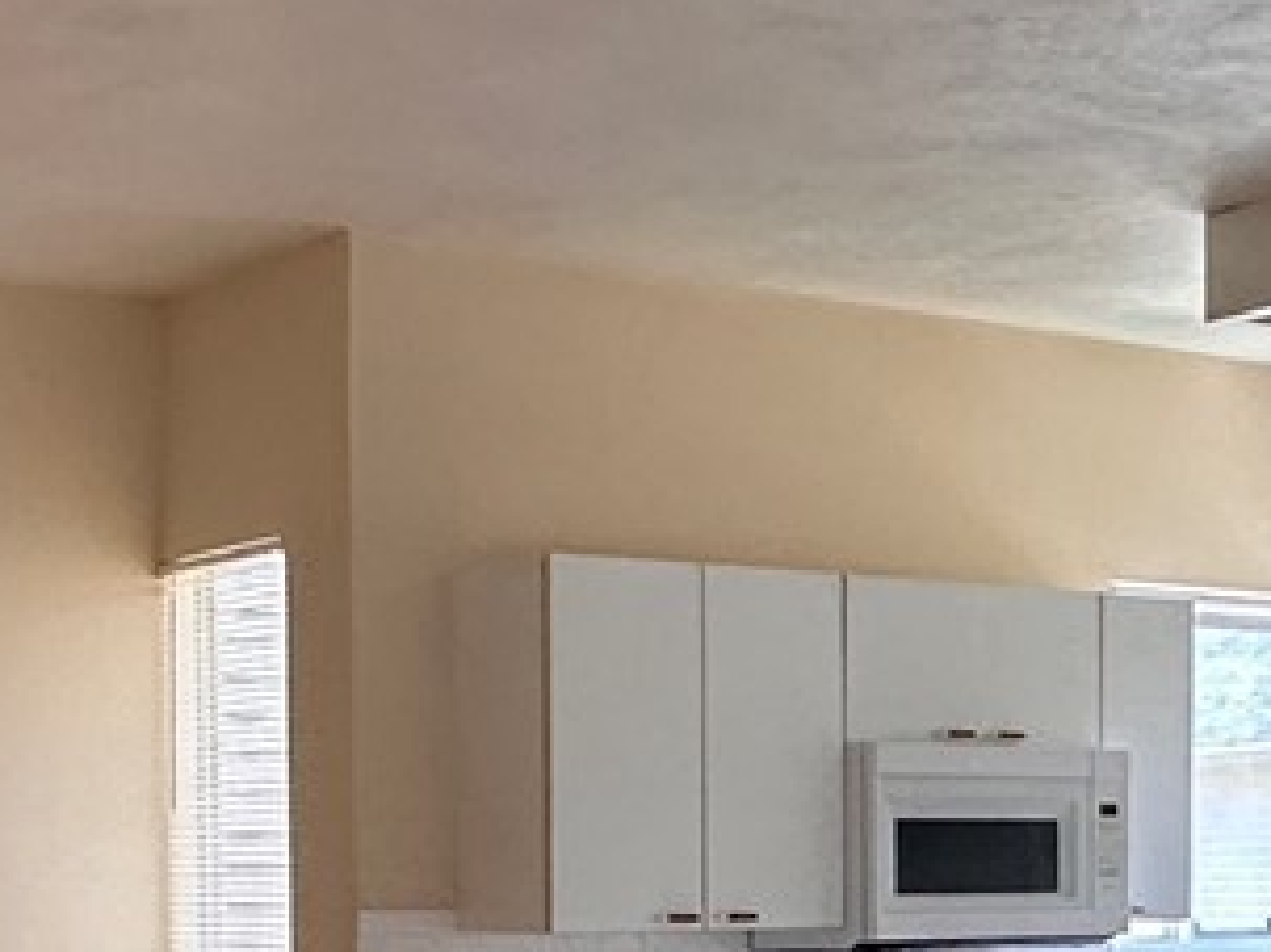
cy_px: 1057
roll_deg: -0.3
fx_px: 2716
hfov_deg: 26.2
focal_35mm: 74
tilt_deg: -1.9
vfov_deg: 19.1
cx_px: 419
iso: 250
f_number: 2.2
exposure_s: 1/99
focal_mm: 2.22
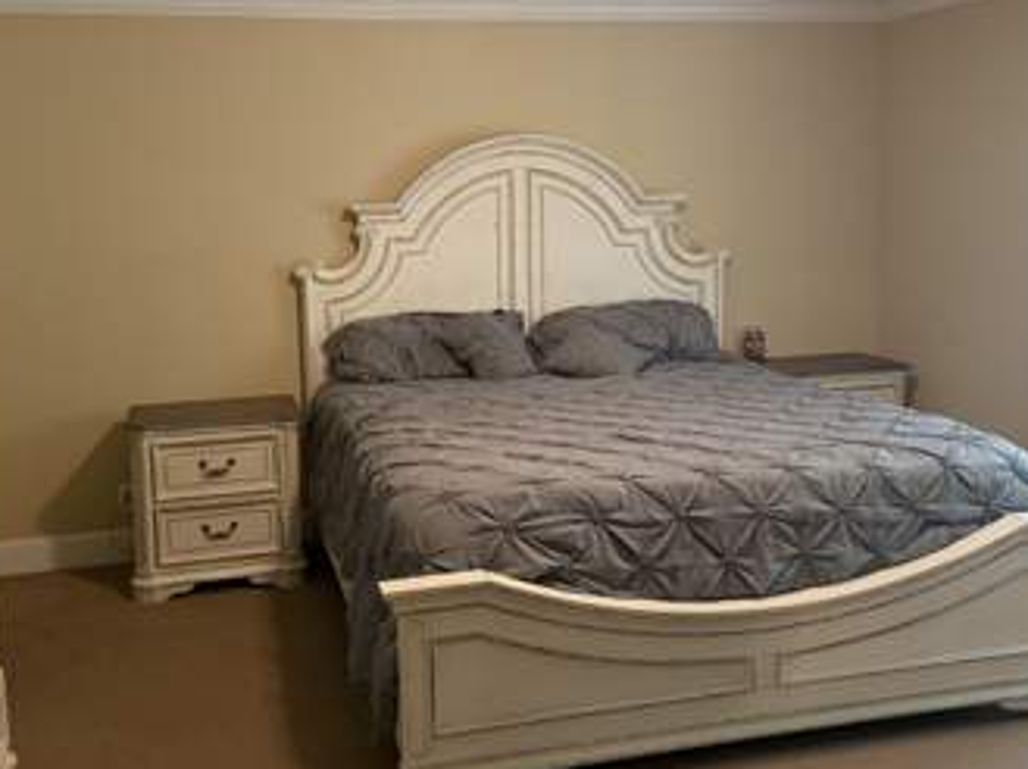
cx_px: 419
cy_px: 308
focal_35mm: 35
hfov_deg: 52.4
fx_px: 1038
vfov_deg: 40.4
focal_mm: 6.76
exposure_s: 1/60
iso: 500
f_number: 1.78
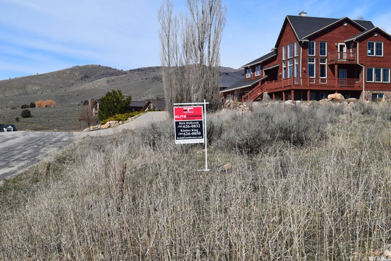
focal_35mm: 51
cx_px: 196
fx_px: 554
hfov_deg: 38.9
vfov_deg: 26.5
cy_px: 130
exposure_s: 1/500
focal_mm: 34
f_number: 11
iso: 200
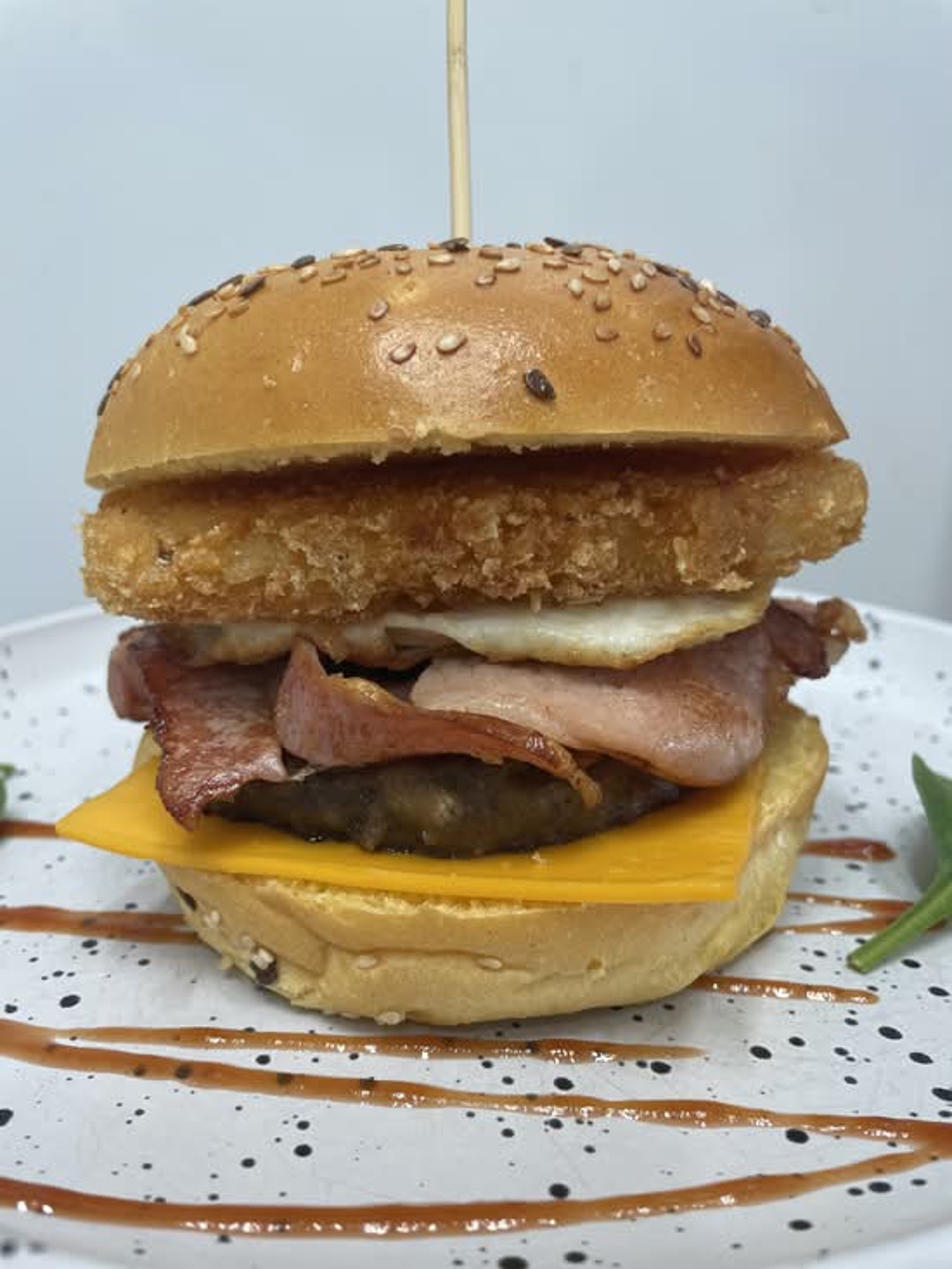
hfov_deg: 53.1
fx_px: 953
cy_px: 634
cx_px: 476
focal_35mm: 26
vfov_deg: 67.3
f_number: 1.6
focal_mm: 4.2
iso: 80
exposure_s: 1/100
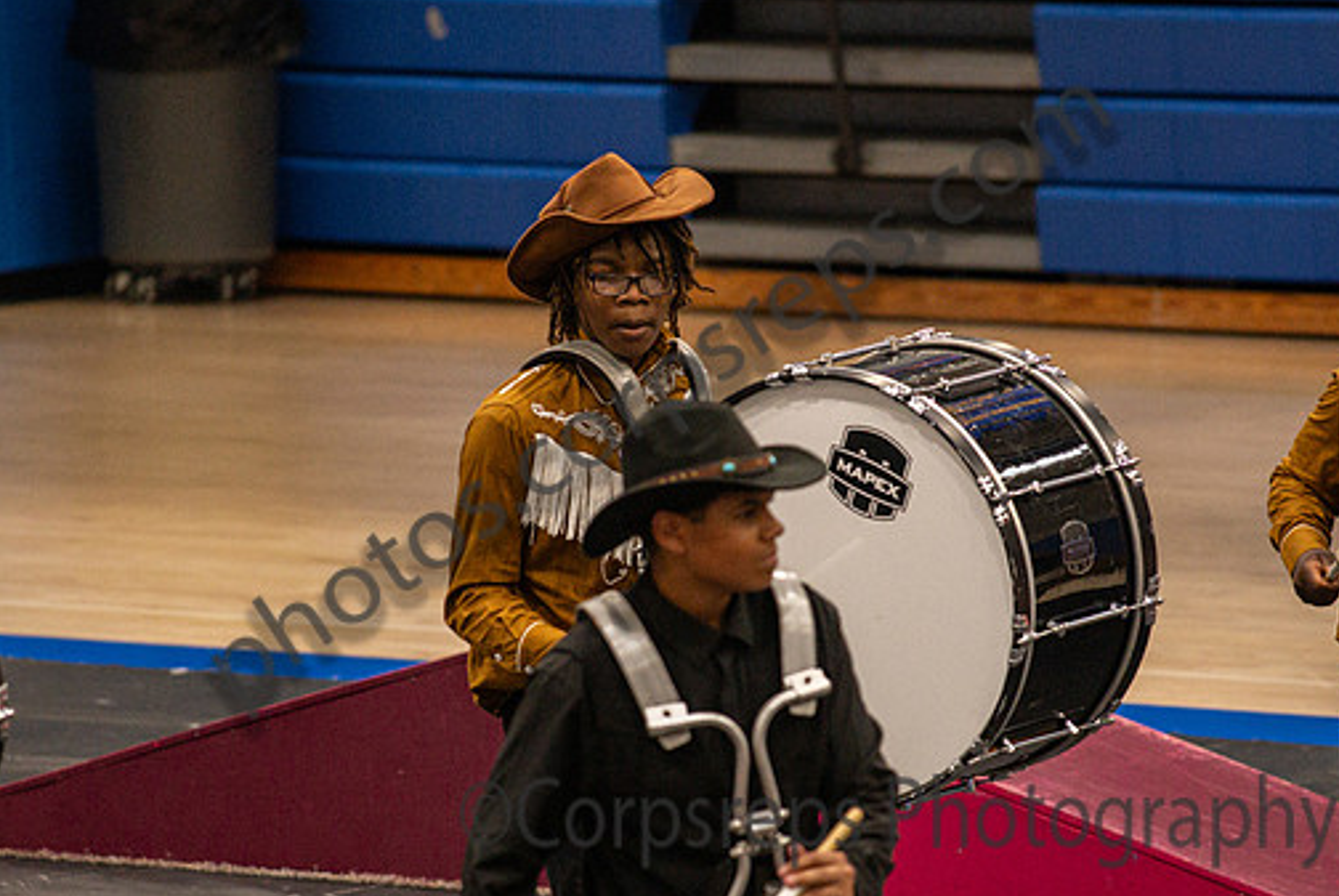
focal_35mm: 363
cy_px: 527
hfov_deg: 5.7
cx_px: 688
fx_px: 13513
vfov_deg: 3.8
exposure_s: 1/500
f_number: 4
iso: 4500
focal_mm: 200
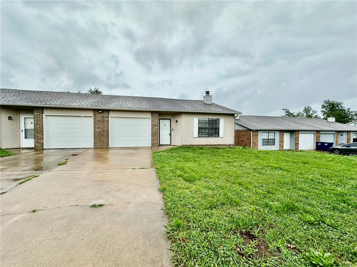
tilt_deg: -0.8
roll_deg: -0.4
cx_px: 178
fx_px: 144
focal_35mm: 14
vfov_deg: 85.7
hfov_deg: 102.1
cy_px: 134
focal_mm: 2.22
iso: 50
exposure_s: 1/1043
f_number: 2.2
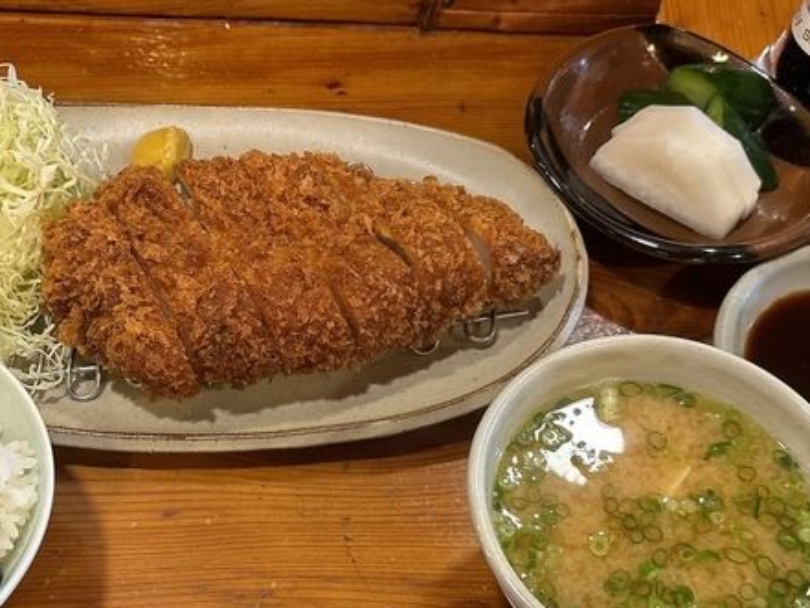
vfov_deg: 29.8
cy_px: 458
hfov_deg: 39.6
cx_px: 390
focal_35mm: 48
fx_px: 1123
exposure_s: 1/50
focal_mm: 5.96
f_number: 1.6
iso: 400
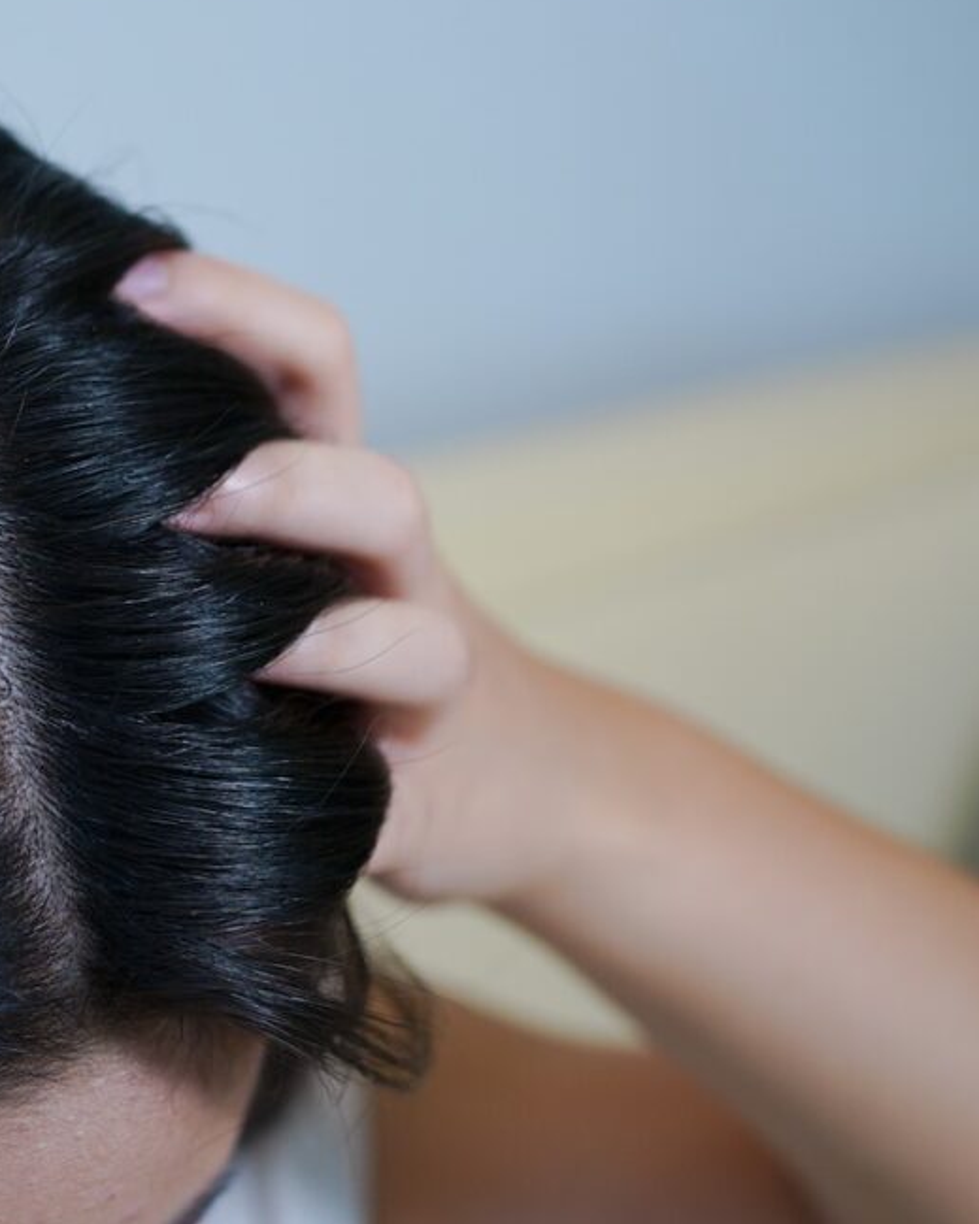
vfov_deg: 24.8
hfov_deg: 19.4
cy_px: 586
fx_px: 2789
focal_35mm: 77
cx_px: 17
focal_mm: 35
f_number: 2.8
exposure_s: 1/200
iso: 640
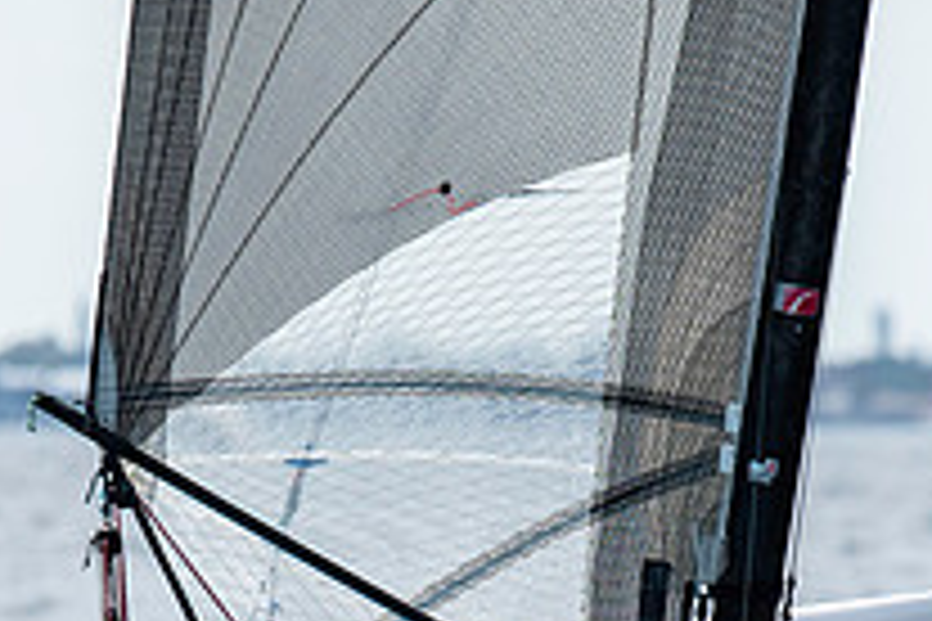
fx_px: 33834
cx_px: 468
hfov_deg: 1.6
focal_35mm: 1307
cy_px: 731
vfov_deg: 1.1
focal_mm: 300
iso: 400
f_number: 5
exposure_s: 1/6400
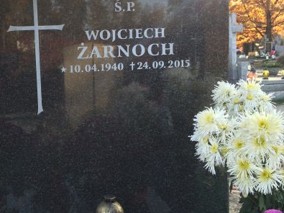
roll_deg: +2.1
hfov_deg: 39.0
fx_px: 385
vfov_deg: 30.8
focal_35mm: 47
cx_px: 61
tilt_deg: -5.8
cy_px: 94
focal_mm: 4.15
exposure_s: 1/203
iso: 32
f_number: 2.2
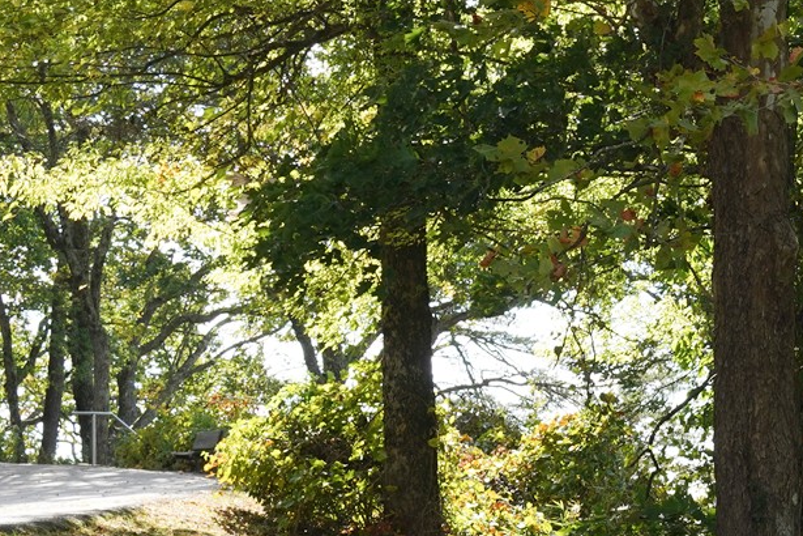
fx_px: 2610
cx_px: 1176
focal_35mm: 117
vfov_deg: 11.5
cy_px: 594
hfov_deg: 16.1
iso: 320
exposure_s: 1/100
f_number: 11
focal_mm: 36
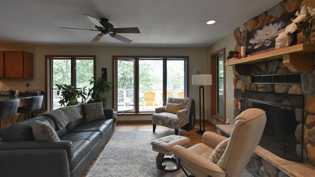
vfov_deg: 65.3
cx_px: 156
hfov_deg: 97.5
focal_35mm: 17
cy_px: 82
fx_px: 138
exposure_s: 1/40
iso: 250
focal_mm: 15.5
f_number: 5.6
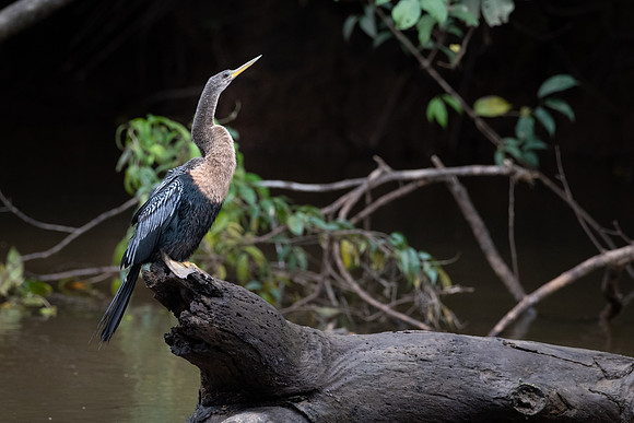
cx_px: 312
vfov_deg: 2.9
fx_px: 8265
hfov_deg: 4.4
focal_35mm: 469
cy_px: 205
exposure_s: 1/1000
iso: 3200
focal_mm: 440
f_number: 7.1
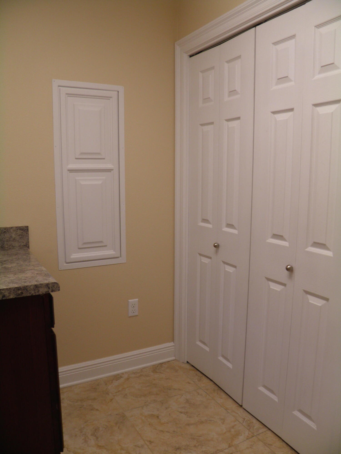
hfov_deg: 49.7
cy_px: 227
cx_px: 170
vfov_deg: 63.4
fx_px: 368
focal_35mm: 28
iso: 50
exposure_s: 1/40
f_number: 2.8
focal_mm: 4.9
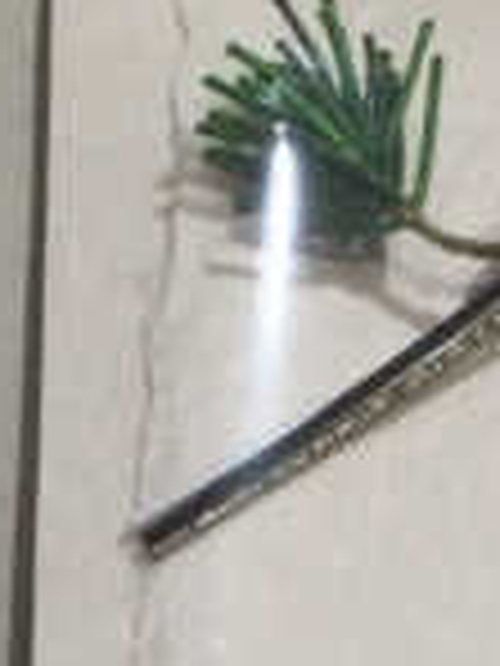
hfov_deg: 7.4
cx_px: 117
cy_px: 1251
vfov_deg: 9.4
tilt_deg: -60.0
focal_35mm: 200
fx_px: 3852
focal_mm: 4.15
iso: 32
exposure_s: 1/170
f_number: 2.2
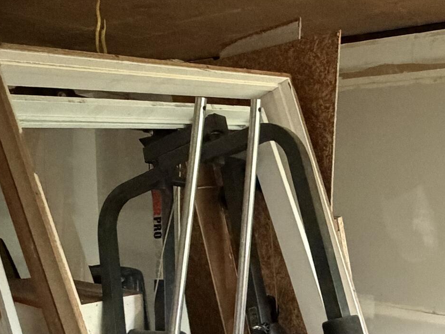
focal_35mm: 45
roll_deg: +0.4
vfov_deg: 31.8
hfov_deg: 41.0
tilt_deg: -6.1
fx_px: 579
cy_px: 235
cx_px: 329
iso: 1250
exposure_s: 1/50
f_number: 2.2
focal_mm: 2.22
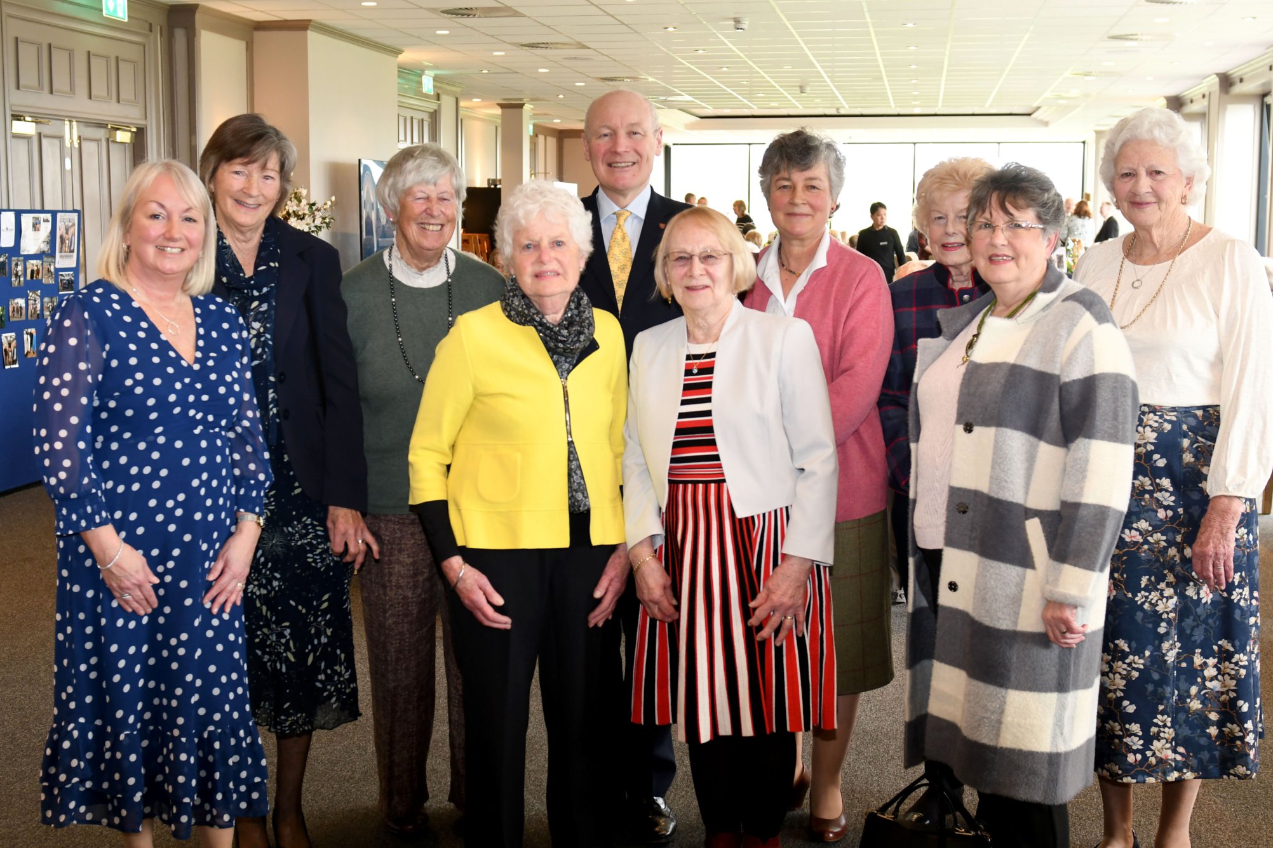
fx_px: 1680
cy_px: 426
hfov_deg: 41.5
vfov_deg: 28.4
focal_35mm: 48
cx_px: 638
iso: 640
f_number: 4
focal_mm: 31
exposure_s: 1/50
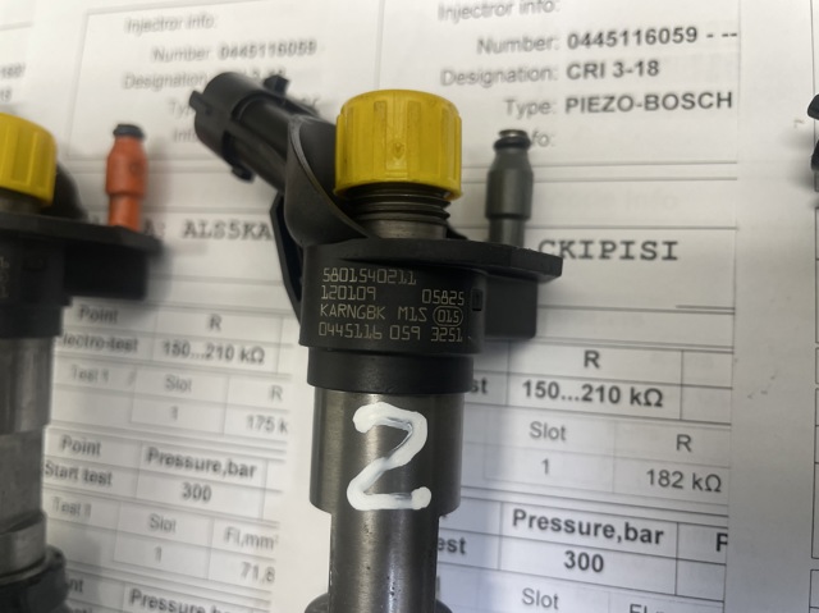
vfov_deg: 53.0
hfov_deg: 67.3
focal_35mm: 26
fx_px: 615
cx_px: 410
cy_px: 306
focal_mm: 4.2
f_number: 1.6
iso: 80
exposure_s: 1/100
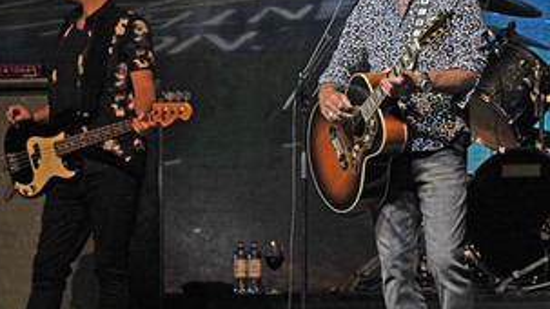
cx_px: 380
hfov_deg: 6.9
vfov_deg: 3.9
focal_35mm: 312
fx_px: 4547
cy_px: 47
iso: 1600
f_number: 5.6
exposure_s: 1/100
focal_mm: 200
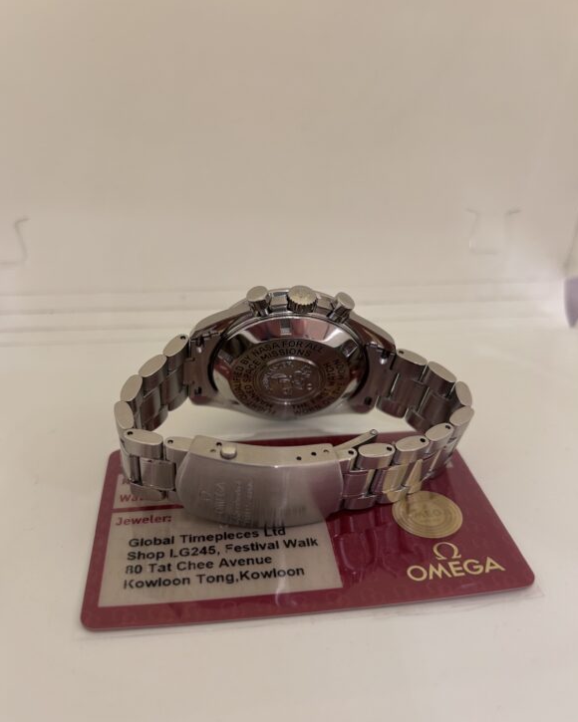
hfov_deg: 51.5
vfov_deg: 62.1
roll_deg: -1.8
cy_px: 396
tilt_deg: -32.0
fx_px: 599
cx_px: 282
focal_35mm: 28
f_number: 1.5
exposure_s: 1/100
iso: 100
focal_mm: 5.7
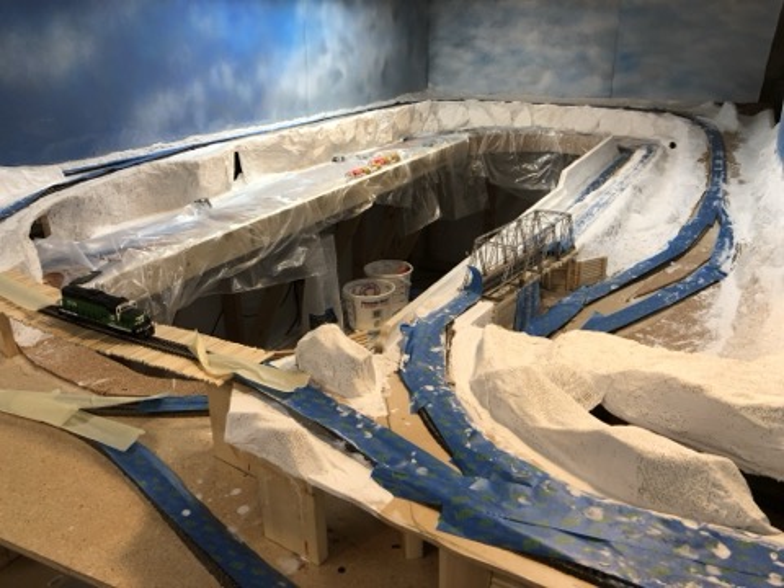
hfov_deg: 63.4
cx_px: 392
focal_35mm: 28
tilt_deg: -21.4
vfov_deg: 49.7
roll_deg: +1.5
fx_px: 634
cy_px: 294
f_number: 1.8
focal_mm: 4
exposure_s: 1/120
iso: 64
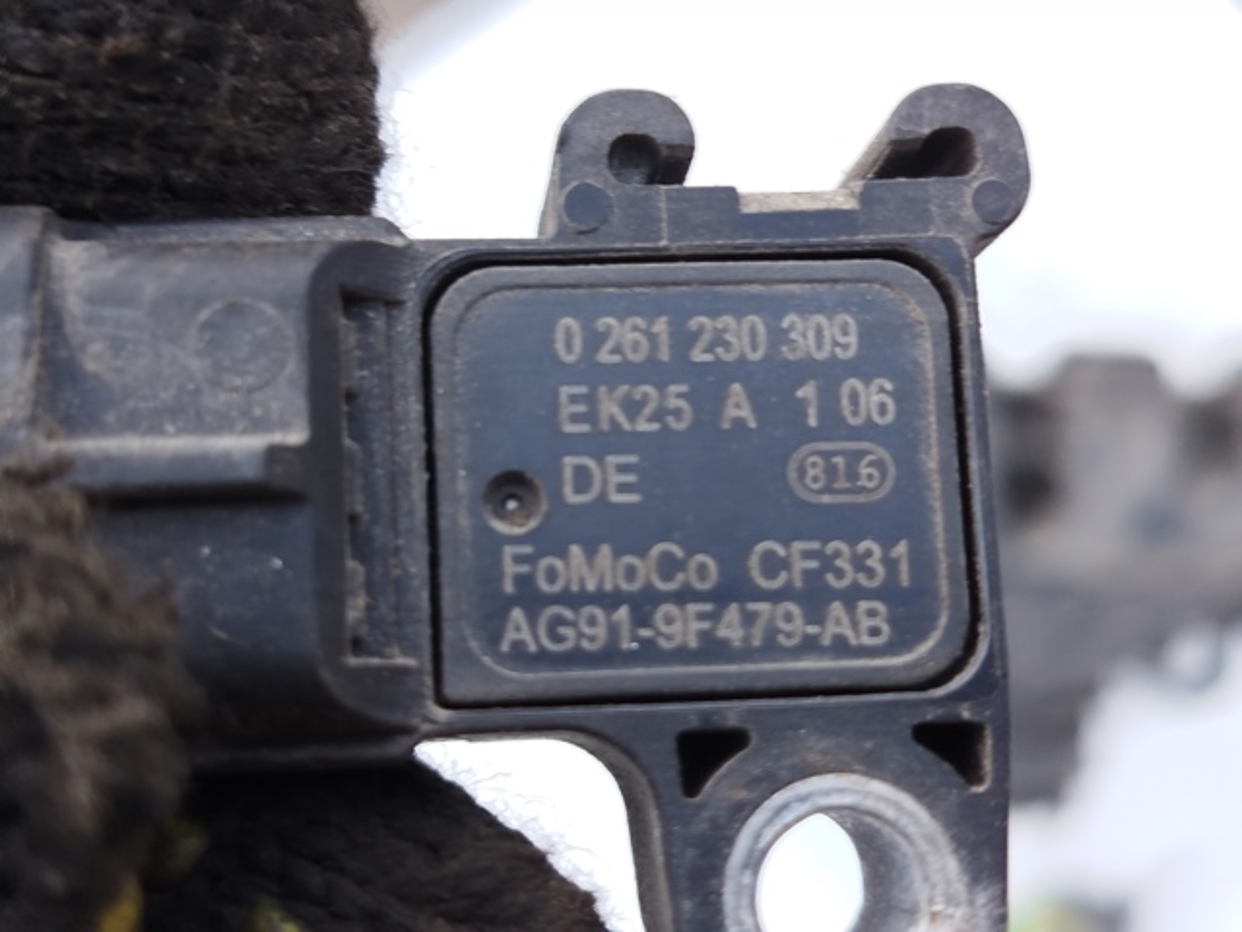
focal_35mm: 48
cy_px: 466
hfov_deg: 39.7
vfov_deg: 30.3
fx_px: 1722
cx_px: 621
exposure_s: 1/50
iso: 80
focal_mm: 5.31
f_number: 1.7
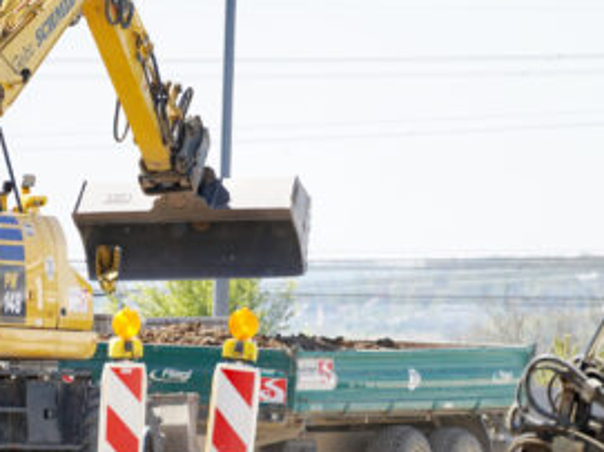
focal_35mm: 665
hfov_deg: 3.0
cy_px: 299
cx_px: 255
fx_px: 11598
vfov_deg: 2.2
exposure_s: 1/320
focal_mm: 300
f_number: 6.3
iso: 100
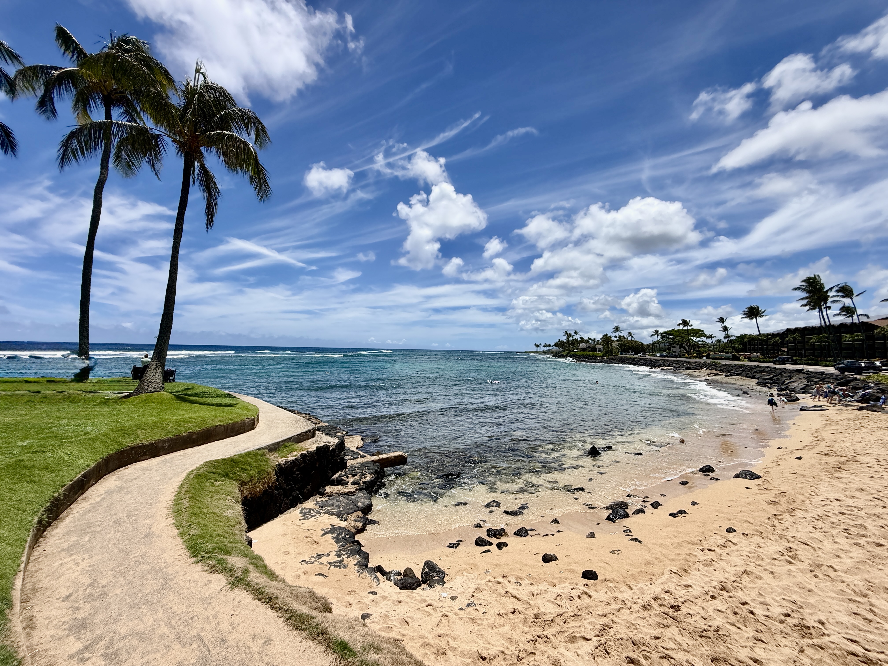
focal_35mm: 14
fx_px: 359
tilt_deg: +3.3
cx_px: 444
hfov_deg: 102.1
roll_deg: -1.9
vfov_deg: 85.7
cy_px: 333
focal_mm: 2.22
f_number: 2.2
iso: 50
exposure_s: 1/2320
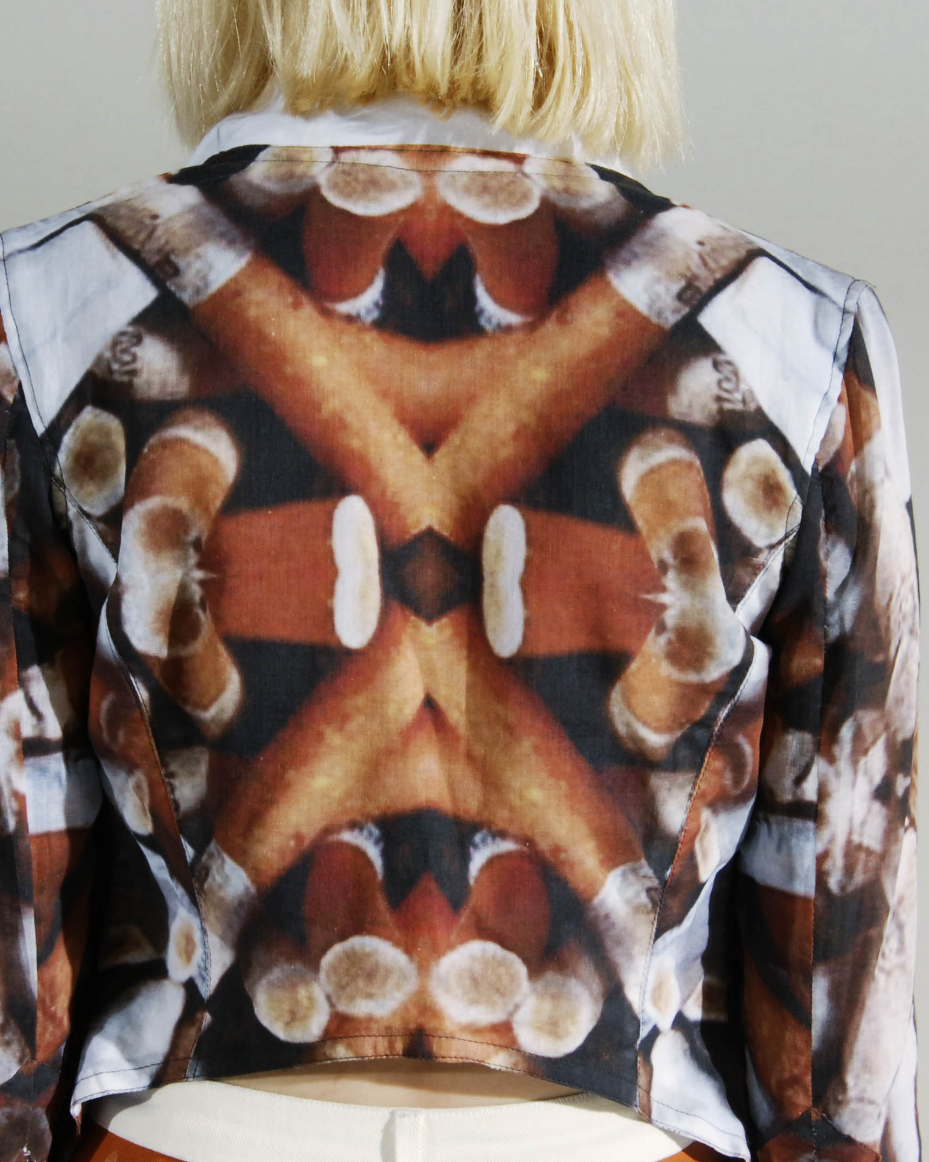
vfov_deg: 25.1
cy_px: 600
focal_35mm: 76
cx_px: 411
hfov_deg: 20.2
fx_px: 2612
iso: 400
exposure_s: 1/250
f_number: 16
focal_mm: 30
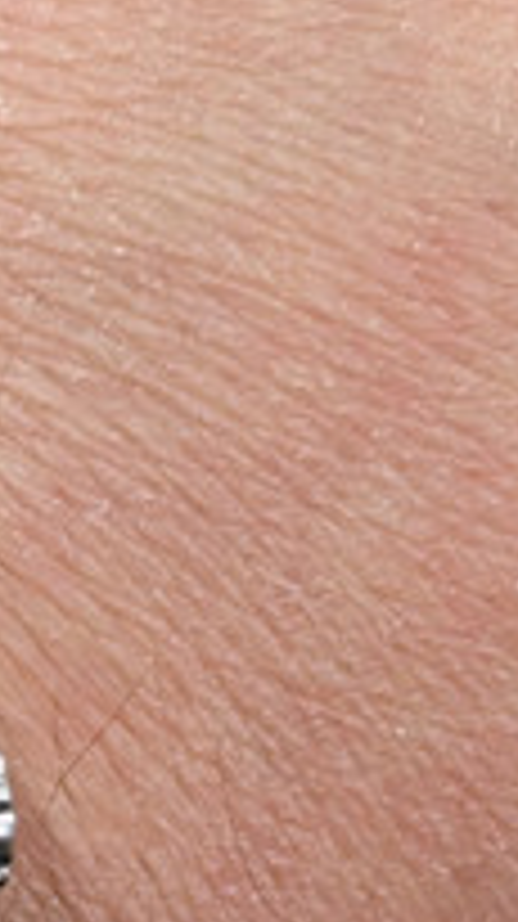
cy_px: 823
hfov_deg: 5.8
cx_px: -495
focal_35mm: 204
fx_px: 4992
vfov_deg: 10.5
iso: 254
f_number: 1.85
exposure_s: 1/79.1
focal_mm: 6.81
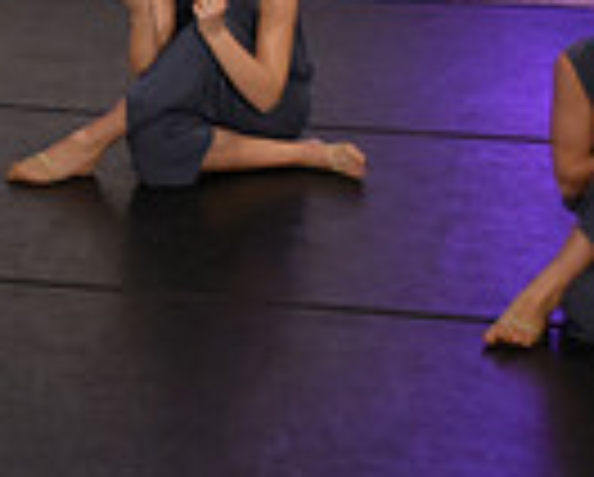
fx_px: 3486
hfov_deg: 9.1
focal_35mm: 198
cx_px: -662
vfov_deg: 7.8
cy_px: -38
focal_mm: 48
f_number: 3.5
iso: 2500
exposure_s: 1/400
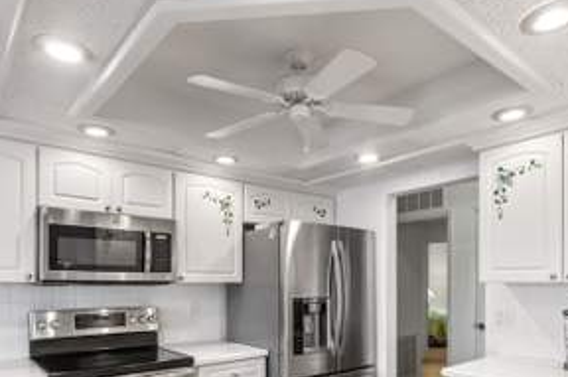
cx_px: 298
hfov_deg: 71.6
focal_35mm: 25
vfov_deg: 49.0
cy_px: 286
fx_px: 394
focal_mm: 10
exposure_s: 1/8
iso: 200
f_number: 8
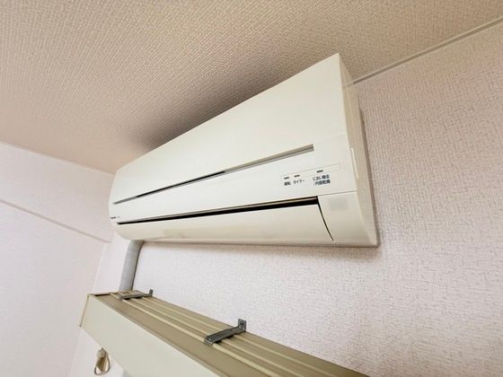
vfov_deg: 85.7
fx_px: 203
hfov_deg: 102.1
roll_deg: -3.2
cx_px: 252
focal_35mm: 14
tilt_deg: +17.8
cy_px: 188
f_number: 2.2
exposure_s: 1/120
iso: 400
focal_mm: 2.22
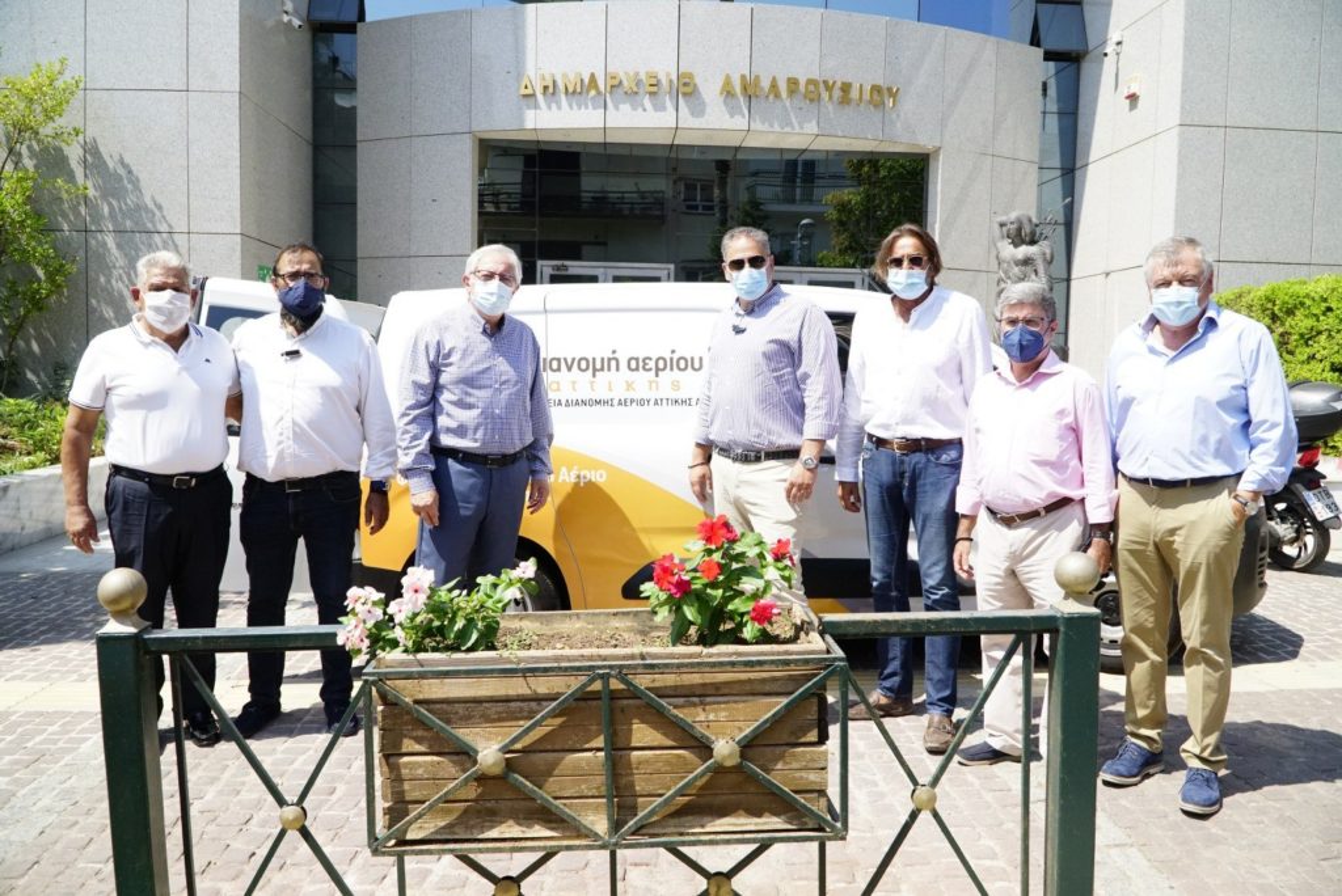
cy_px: 448
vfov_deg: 48.0
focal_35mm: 27
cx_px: 671
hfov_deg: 67.4
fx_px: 1007
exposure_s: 1/4000
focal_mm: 18
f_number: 5.6
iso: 1600
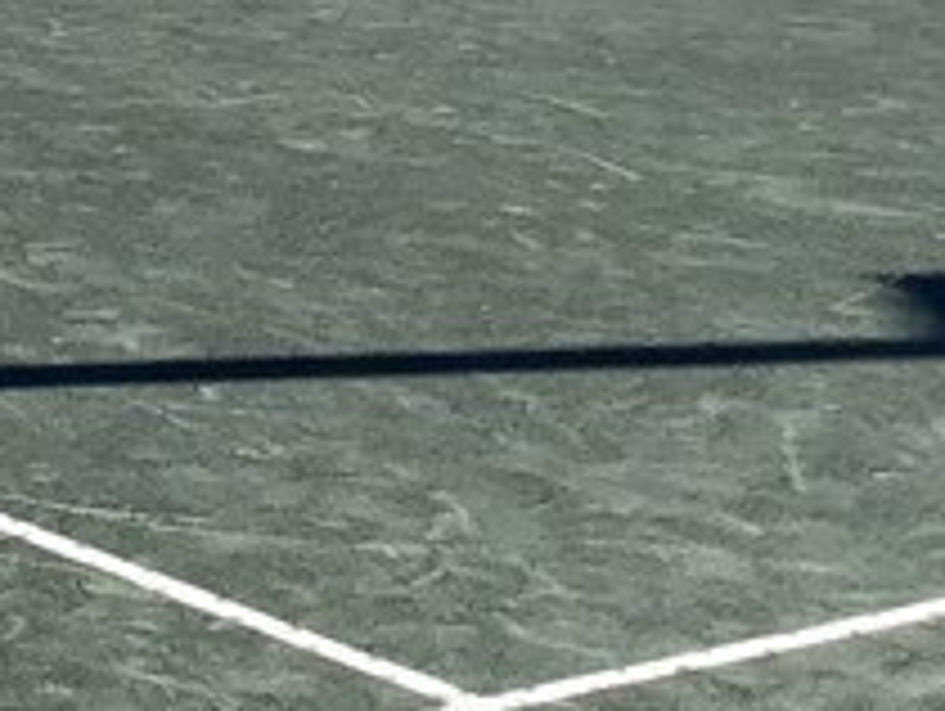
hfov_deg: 12.4
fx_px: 4127
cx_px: -454
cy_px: -288
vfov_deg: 9.6
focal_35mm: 151
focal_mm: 3.3
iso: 25
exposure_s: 1/1101
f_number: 2.4
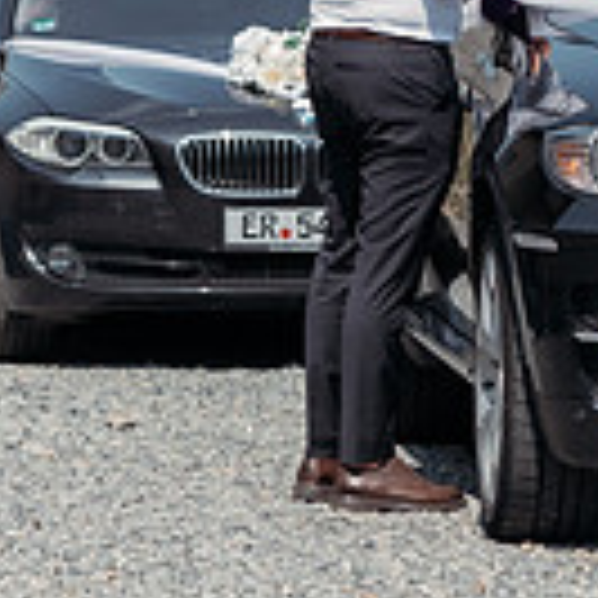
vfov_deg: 5.2
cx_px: 629
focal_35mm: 335
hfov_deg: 5.2
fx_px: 6547
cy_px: 40
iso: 200
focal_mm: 85
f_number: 4
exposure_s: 1/2000
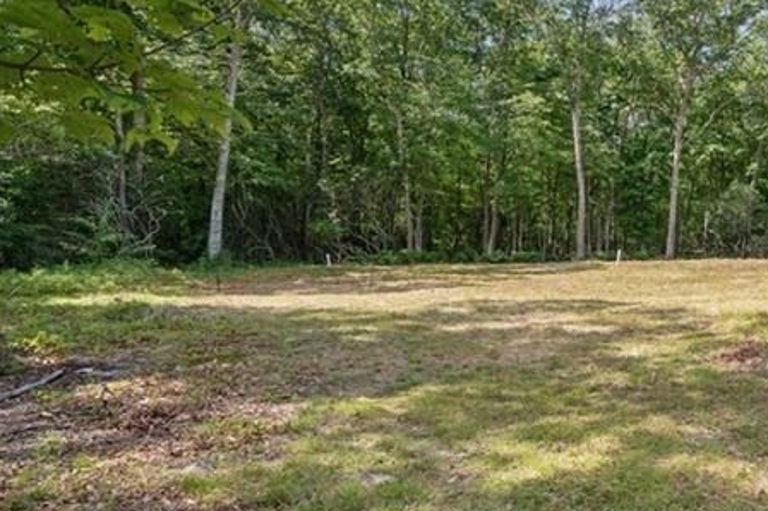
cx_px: 737
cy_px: 201
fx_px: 682
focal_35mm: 32
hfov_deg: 49.8
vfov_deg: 40.8
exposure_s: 1/60
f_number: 8
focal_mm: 14
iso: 125
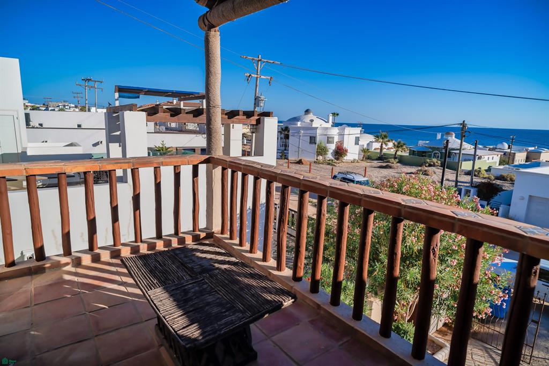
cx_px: 274
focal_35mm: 20
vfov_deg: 61.9
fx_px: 305
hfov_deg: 84.0
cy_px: 183
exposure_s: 1/1000
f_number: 4
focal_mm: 20
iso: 50
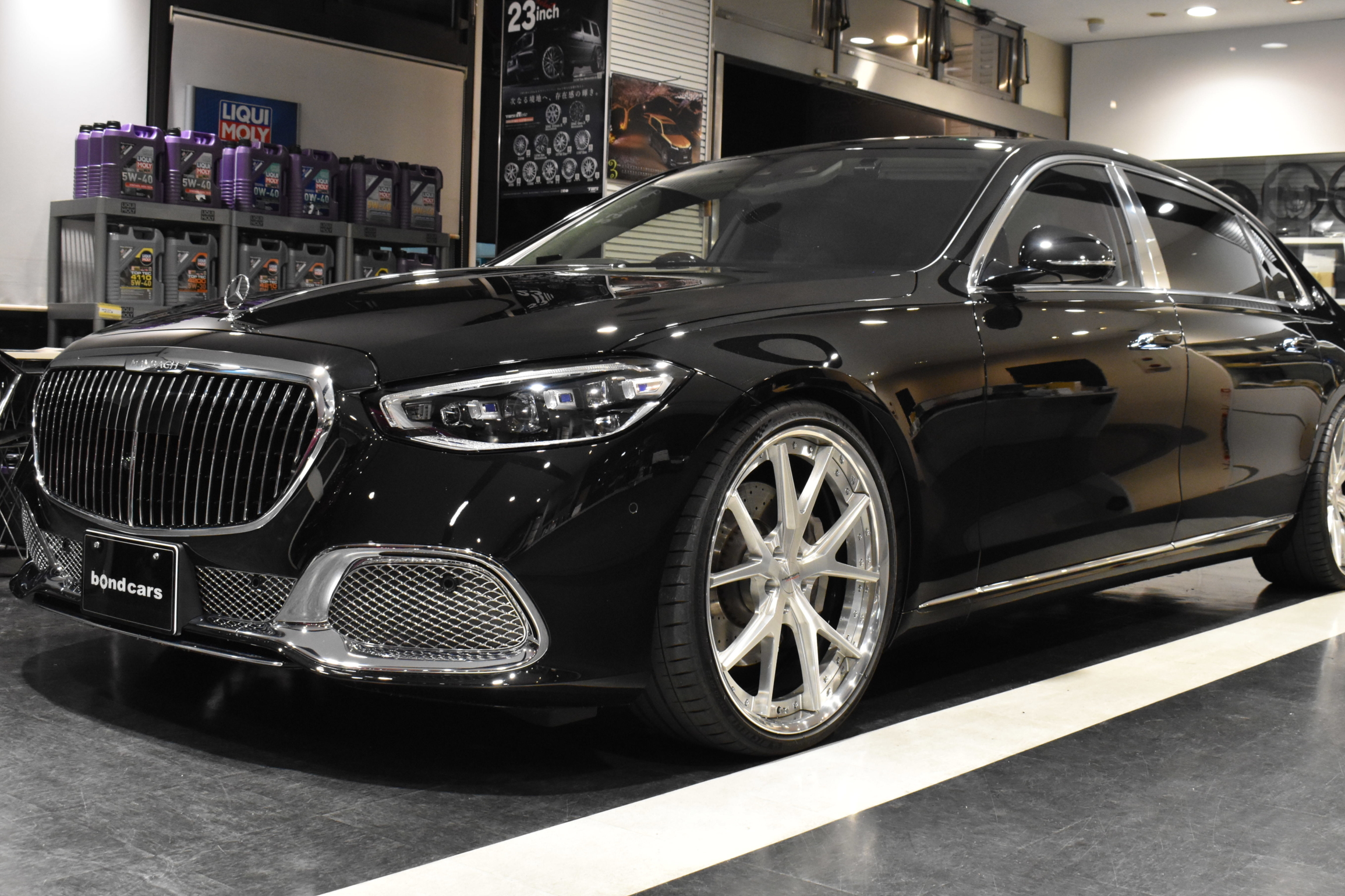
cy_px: 427
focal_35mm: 42
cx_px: 697
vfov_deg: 32.2
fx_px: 1552
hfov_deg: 46.8
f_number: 8
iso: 2500
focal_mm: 25
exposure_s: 1/40
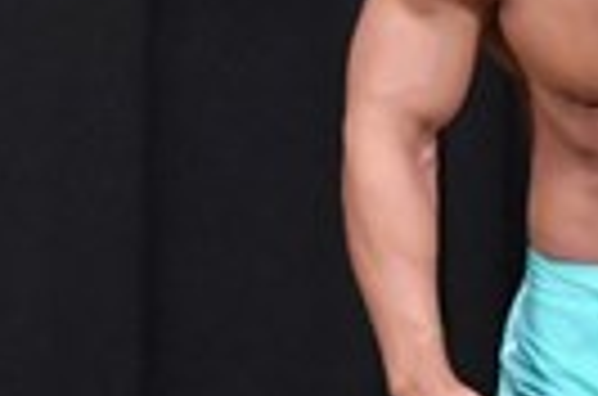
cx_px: 794
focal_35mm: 1266
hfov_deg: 1.6
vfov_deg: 1.1
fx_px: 20980
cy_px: 405
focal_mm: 145
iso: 8000
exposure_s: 1/400
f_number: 5.6
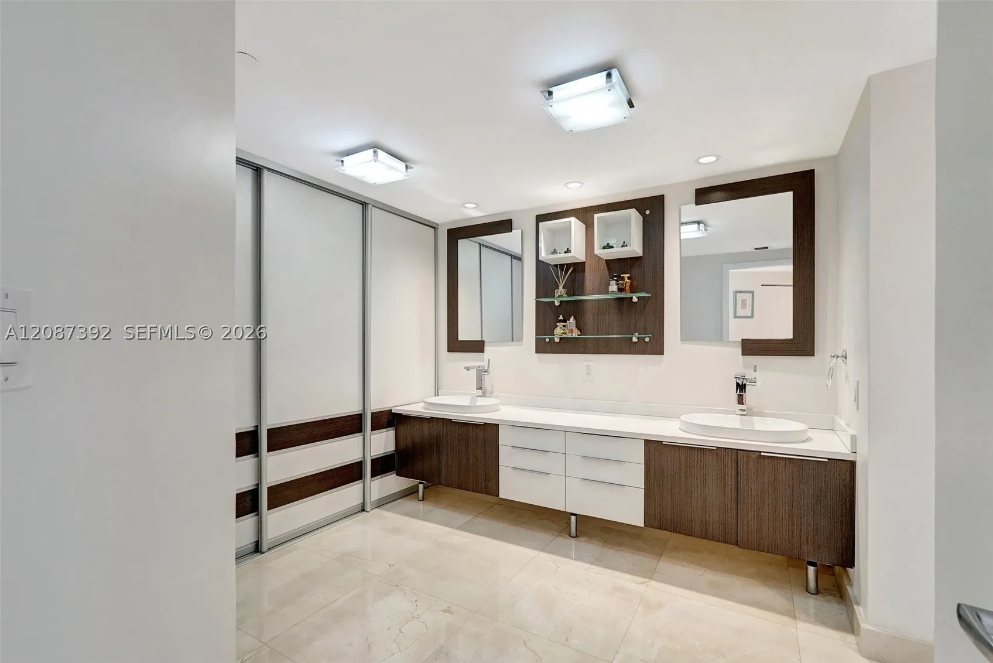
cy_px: 332
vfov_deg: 72.1
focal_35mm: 16
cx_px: 496
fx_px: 455
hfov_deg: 95.0
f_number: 13
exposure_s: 1/4
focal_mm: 16.5
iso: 640
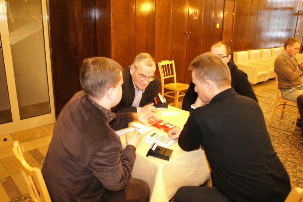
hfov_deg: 61.9
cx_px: 152
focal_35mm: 30
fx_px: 253
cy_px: 101
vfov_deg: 43.7
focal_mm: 20
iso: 1600
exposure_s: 1/13
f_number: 4
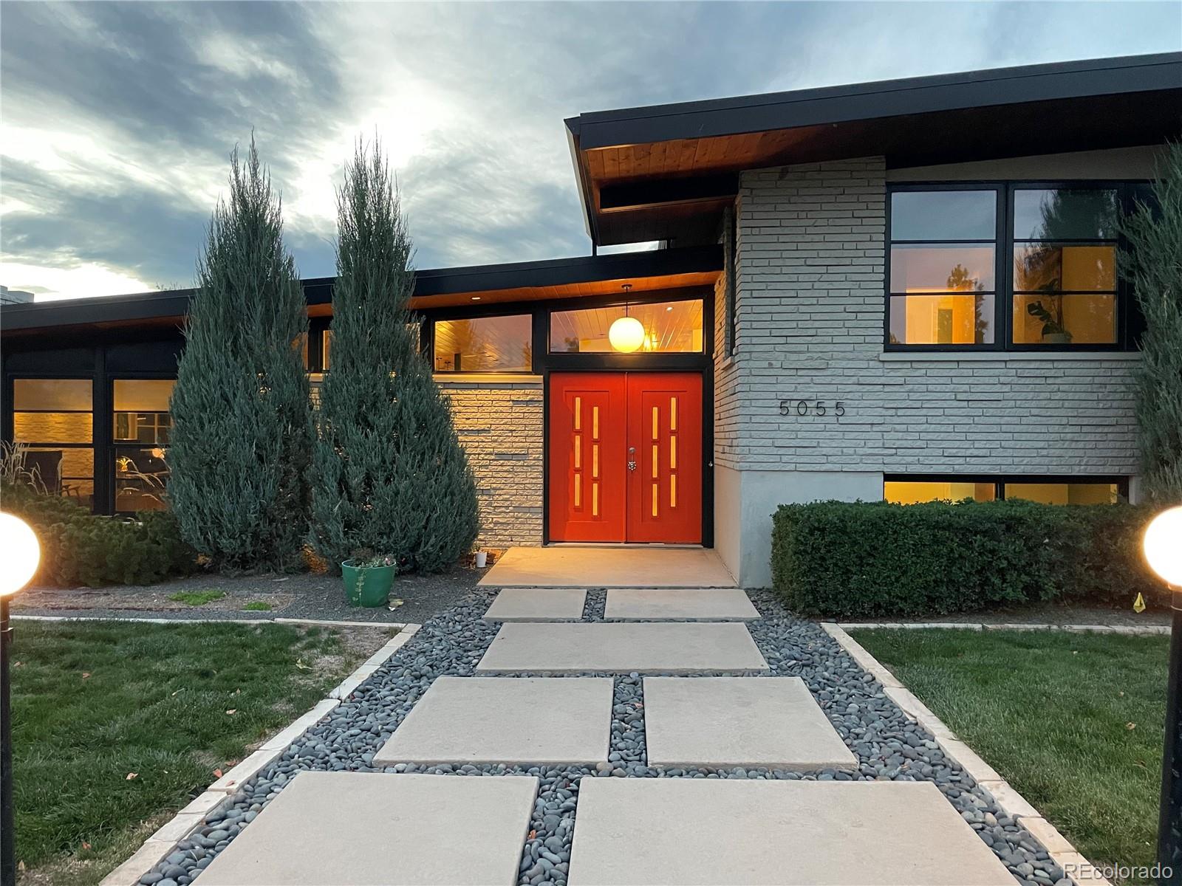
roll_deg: -0.5
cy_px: 443
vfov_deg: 53.1
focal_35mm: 26
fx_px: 888
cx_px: 591
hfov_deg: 67.3
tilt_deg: -0.1
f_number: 1.6
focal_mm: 4.2
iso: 320
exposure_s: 1/60
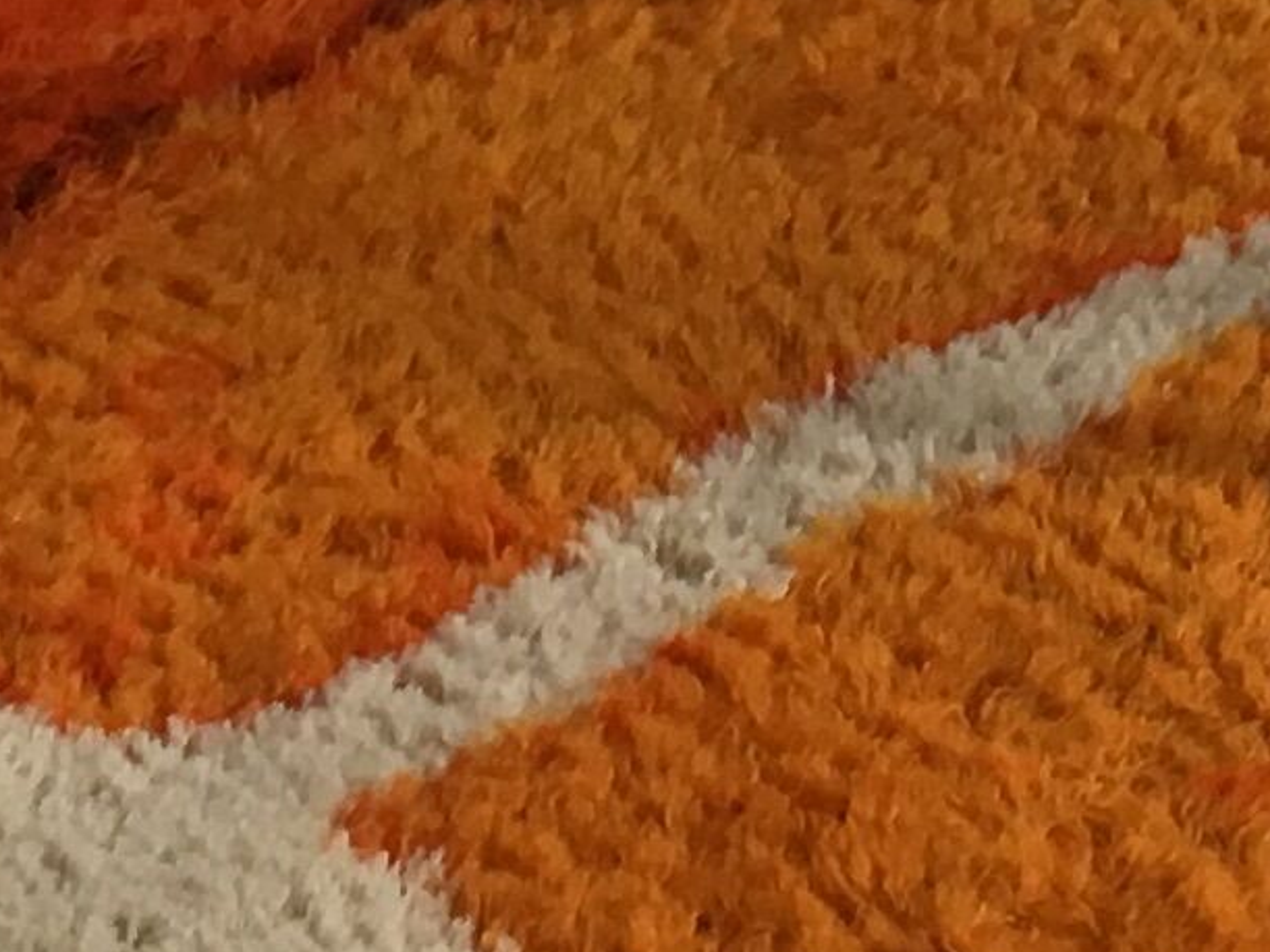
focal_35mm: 191
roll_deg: +0.3
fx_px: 7007
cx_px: 1471
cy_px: -433
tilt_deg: -26.2
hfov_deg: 10.2
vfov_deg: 7.6
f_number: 2.2
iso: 25
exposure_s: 1/33
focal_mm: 4.15
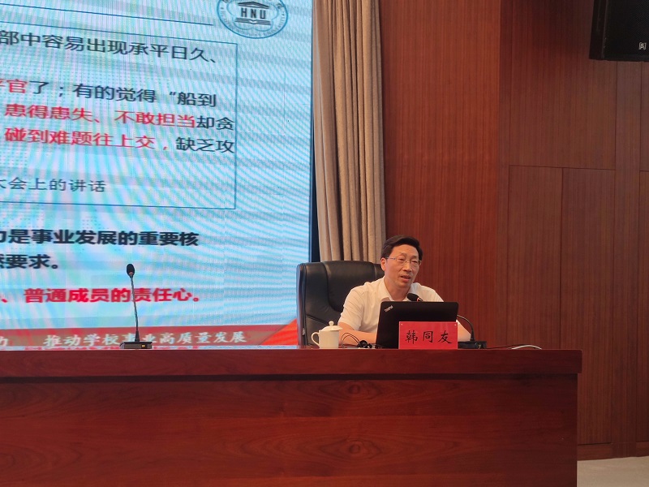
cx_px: 324
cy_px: 244
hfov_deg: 34.3
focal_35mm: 56
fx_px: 1050
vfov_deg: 26.1
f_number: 1.69
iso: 50
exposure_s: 1/206
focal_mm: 6.72
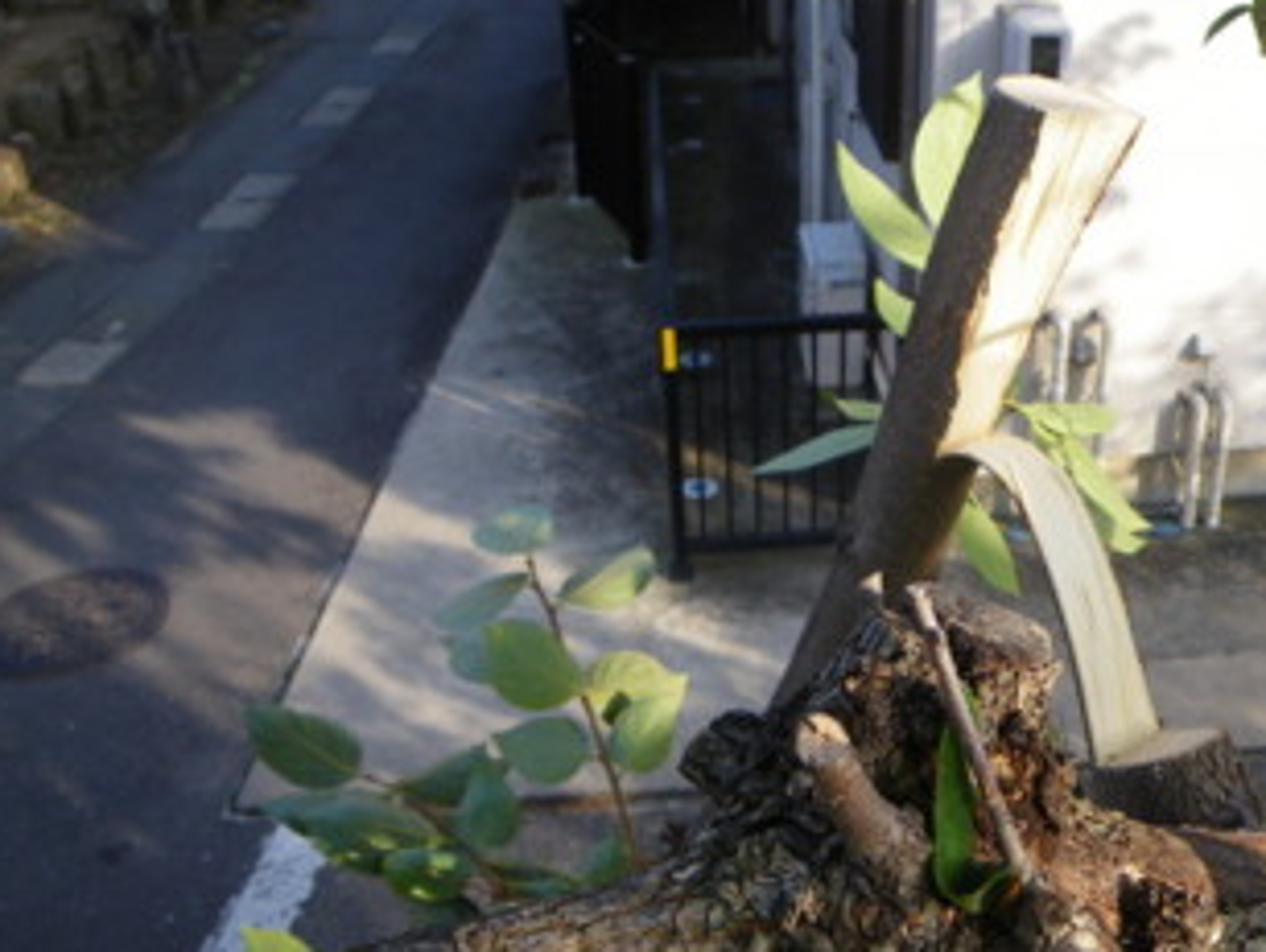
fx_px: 1501
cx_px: 903
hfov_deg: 44.6
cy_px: 470
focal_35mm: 41
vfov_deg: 35.2
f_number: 3.5
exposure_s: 1/125
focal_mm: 5
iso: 50
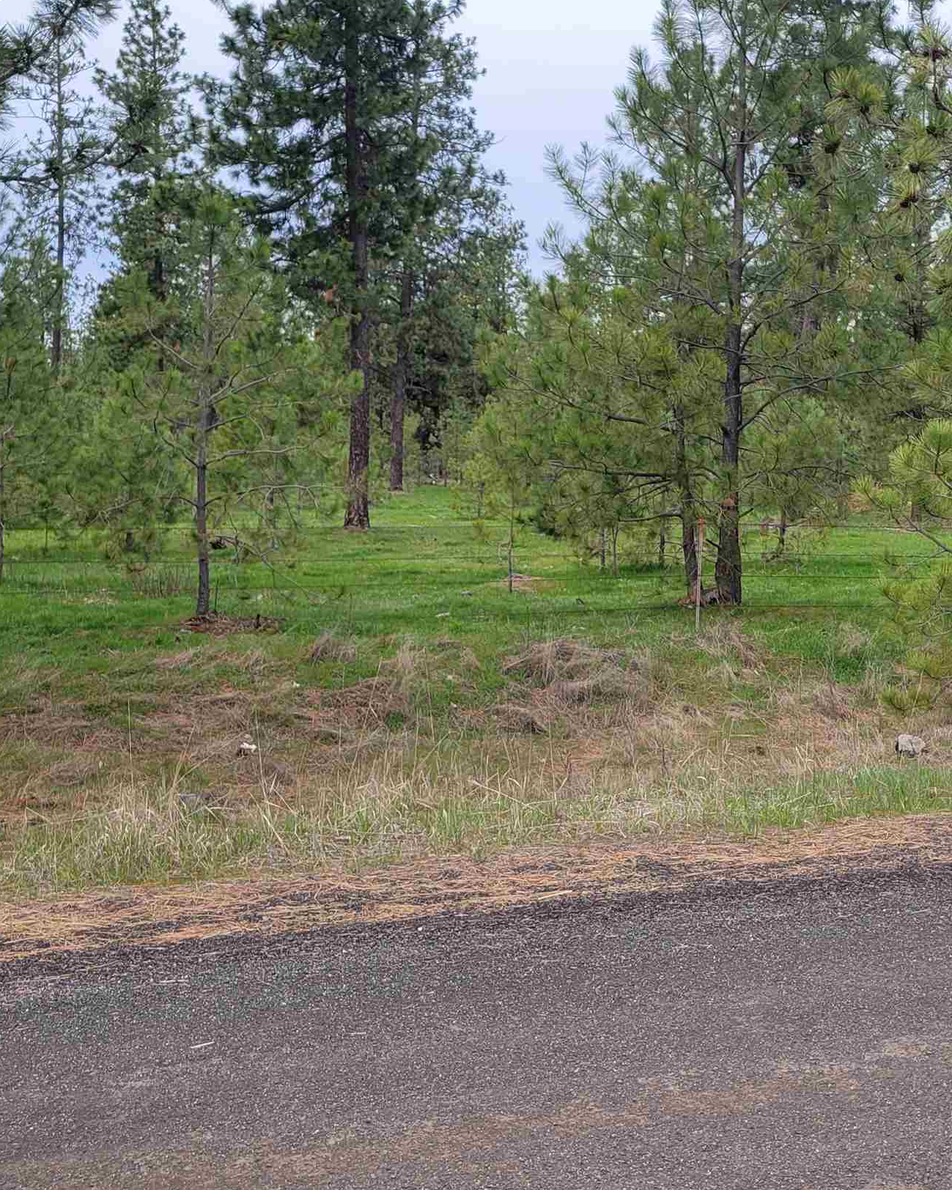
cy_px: 528
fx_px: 1691
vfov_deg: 38.7
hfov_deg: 30.8
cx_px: 731
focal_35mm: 48
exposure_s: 1/1453
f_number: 1.8
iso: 40
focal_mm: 5.4
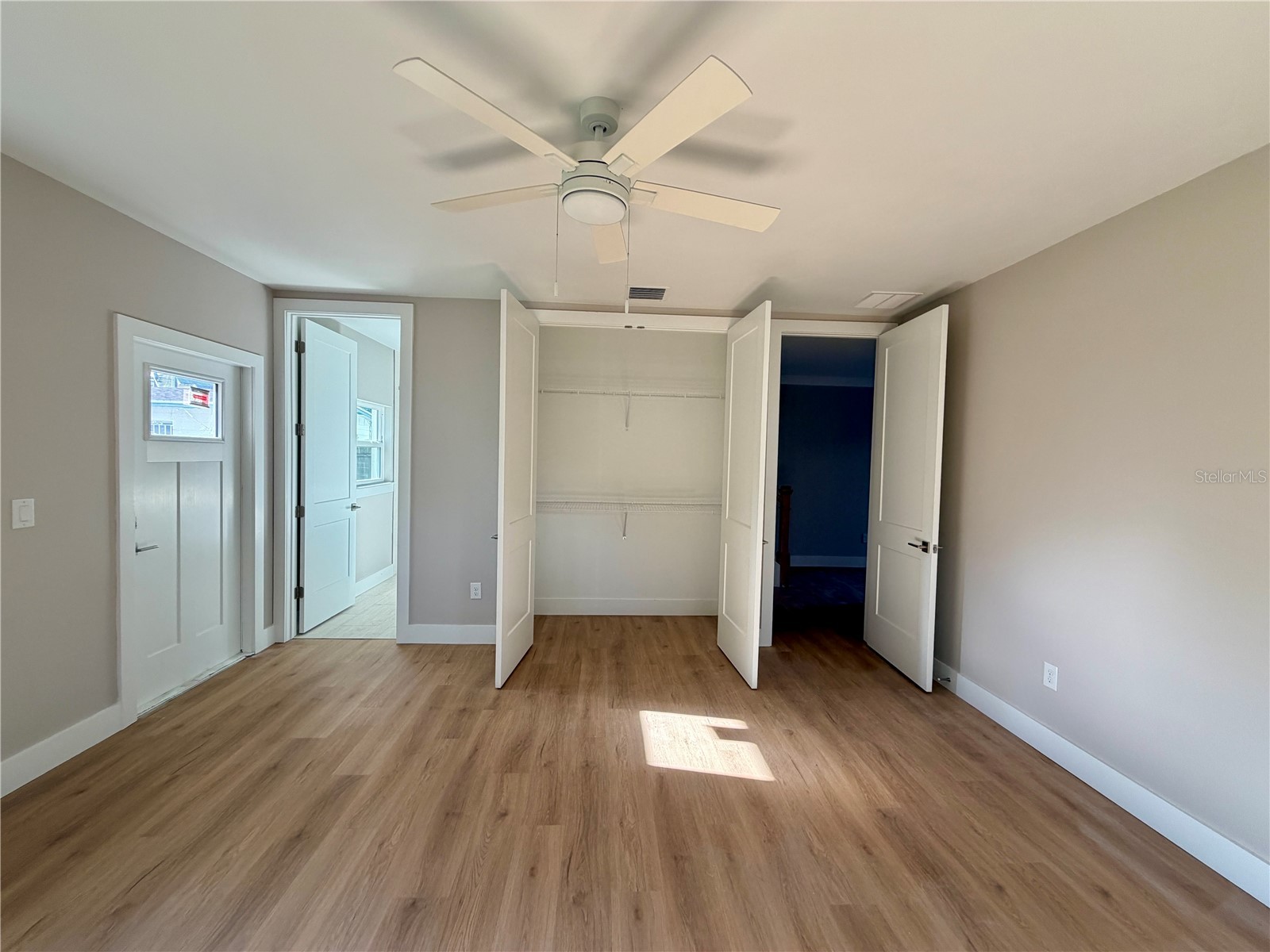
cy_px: 476
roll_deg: -0.8
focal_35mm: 14
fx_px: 514
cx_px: 635
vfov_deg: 85.7
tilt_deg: -1.4
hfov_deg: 102.1
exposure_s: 1/121
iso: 200
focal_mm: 2.22
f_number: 2.2
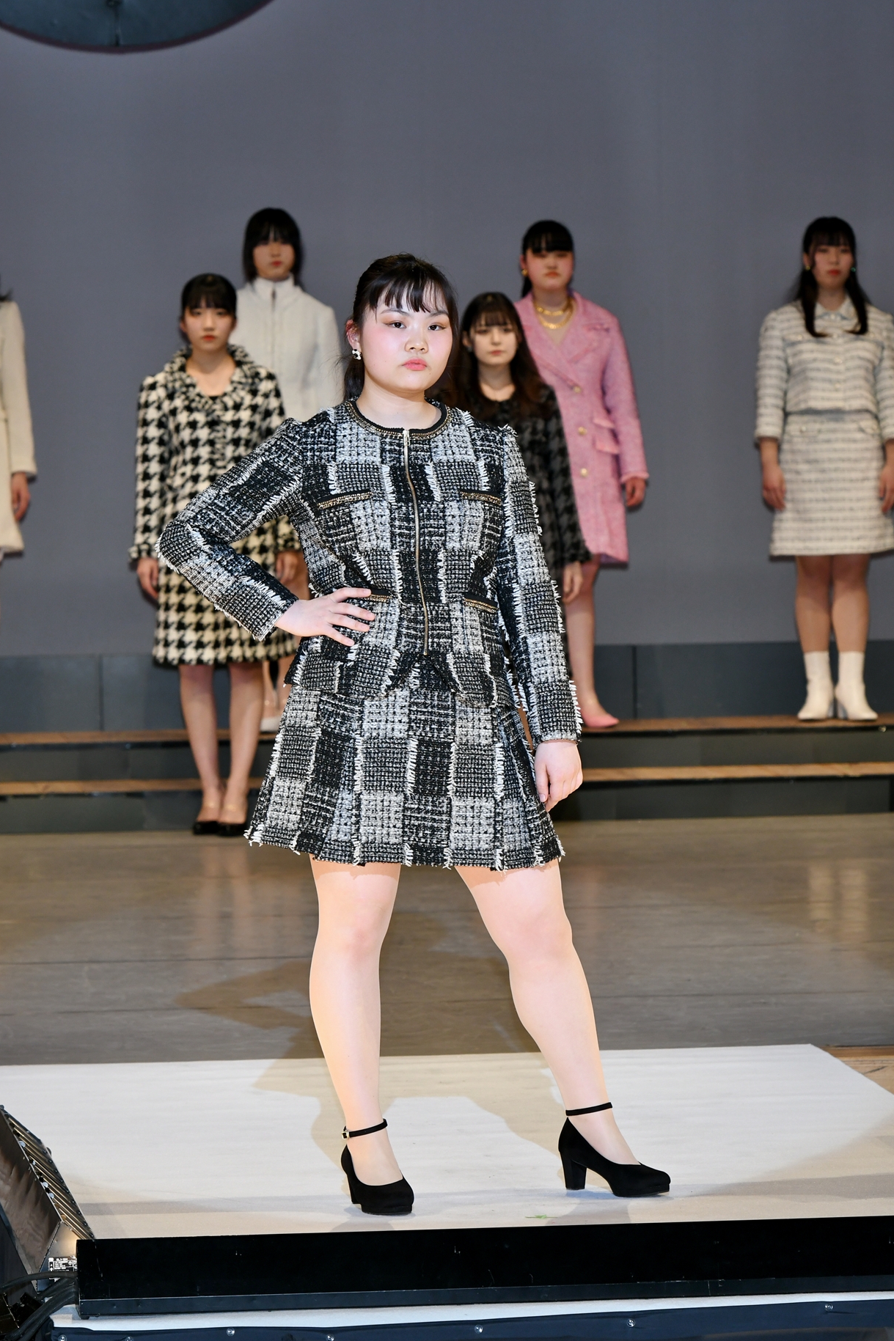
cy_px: 658
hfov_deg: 7.3
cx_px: 456
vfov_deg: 10.9
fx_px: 7041
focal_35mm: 189
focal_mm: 120
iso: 800
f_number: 5.6
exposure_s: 1/250
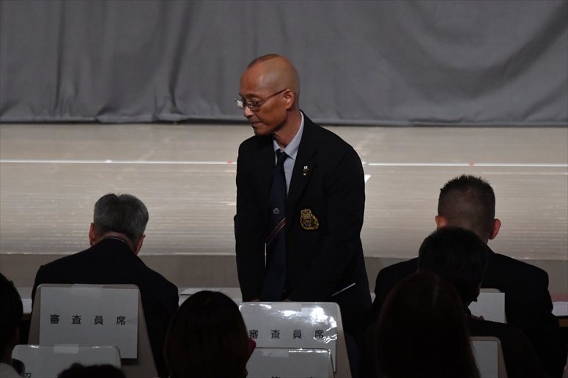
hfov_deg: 7.2
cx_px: 284
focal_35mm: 285
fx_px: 4495
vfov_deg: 4.8
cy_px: 189
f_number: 5.6
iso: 8000
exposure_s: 1/400
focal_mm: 190
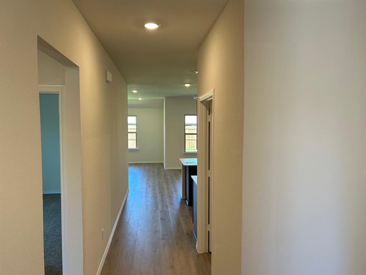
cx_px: 183
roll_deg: +0.5
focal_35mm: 26
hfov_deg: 67.3
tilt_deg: -1.9
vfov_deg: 53.1
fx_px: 275
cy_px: 138
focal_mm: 5.7
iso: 100
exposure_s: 1/120
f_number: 1.5
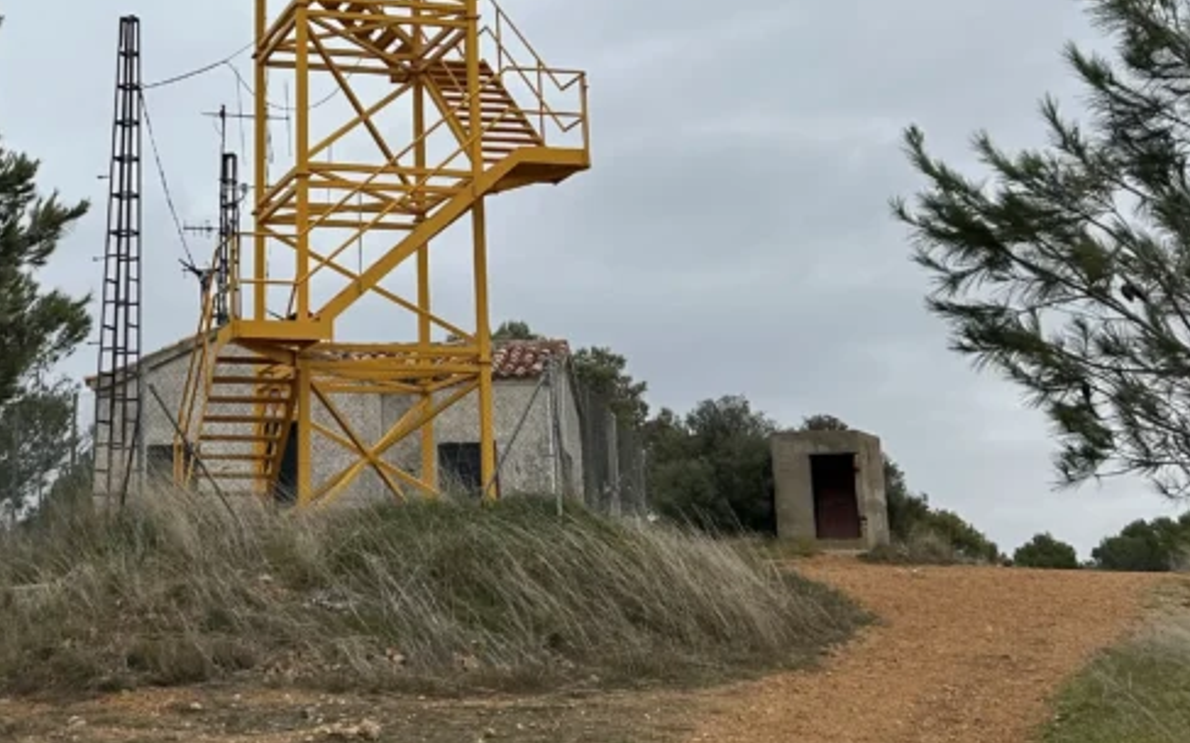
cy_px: 59
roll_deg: +1.8
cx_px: 349
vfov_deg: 21.8
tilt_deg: +19.5
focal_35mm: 58
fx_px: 1880
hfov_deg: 34.6
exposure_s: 1/2299
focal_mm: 5.7
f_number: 1.5
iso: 50
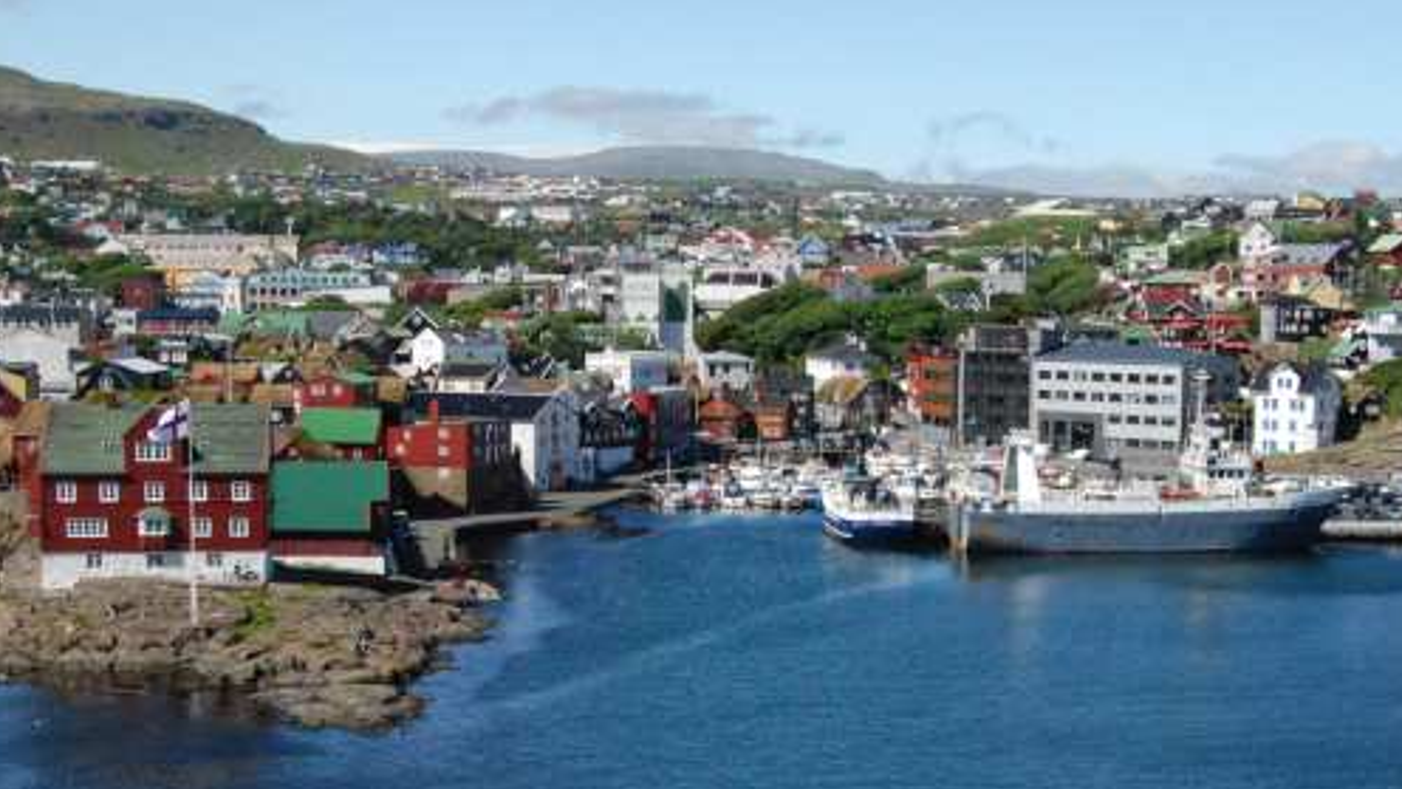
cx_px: 800
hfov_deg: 31.8
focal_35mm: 66
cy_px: 571
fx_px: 2454
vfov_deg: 18.2
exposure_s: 1/800
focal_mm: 26
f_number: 14
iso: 1250
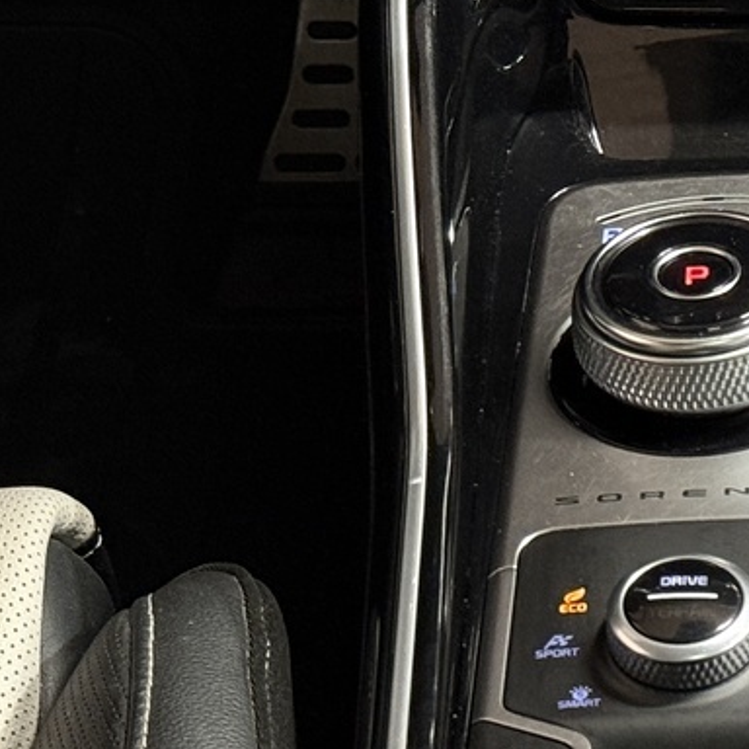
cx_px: 981
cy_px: 172
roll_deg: +0.6
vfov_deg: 11.0
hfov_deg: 10.7
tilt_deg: -38.7
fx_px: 3892
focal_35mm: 159
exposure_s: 1/33
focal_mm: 6.76
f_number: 1.78
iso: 320
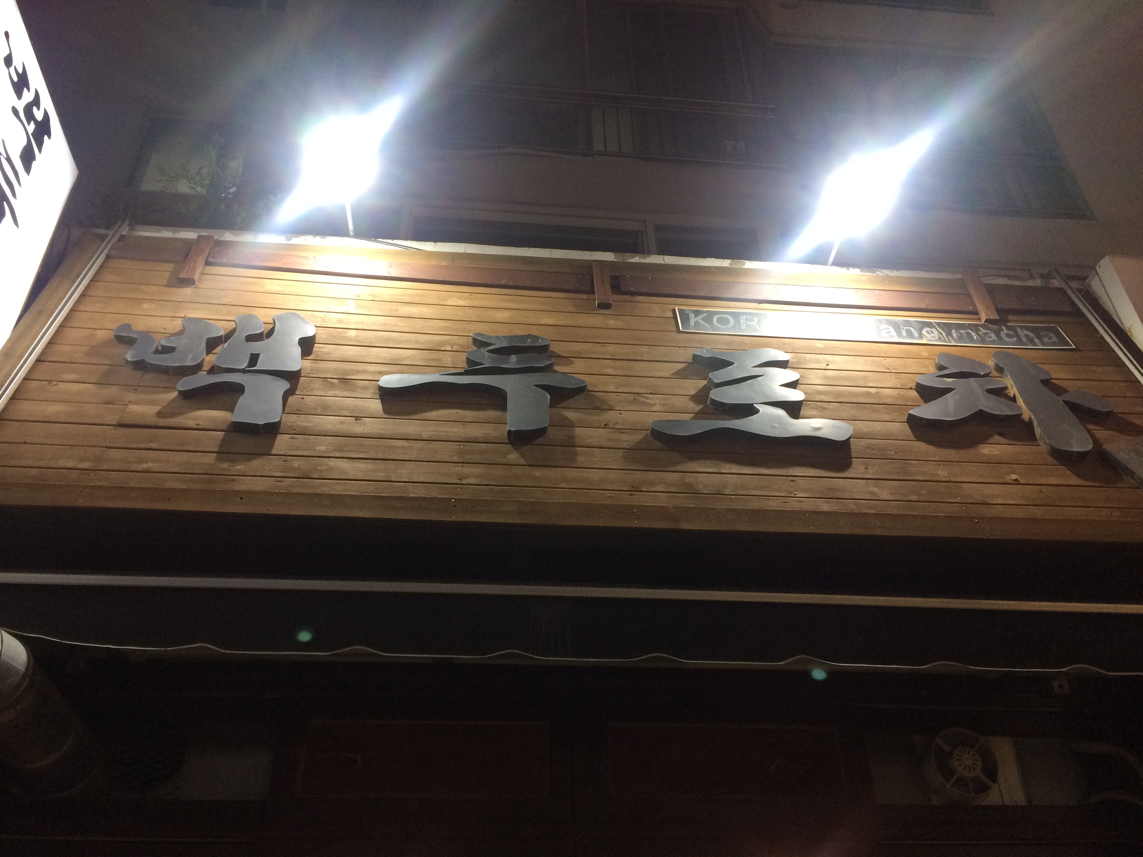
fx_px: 958
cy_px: 428
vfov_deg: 48.2
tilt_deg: +35.3
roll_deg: +2.9
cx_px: 572
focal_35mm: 29
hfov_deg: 61.7
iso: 100
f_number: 2.2
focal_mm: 4.15
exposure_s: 1/30
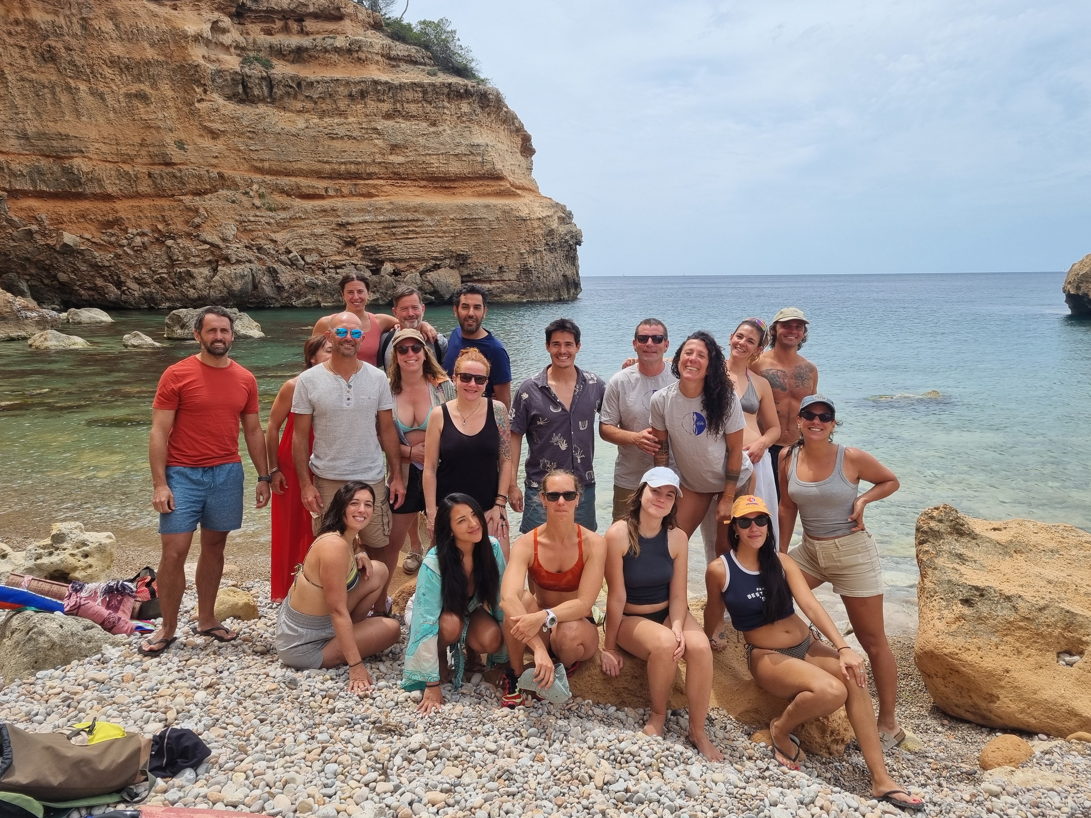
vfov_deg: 51.3
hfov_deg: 65.3
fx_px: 851
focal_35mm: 27
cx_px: 551
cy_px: 395
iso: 50
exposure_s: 1/3336
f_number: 1.8
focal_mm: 5.4
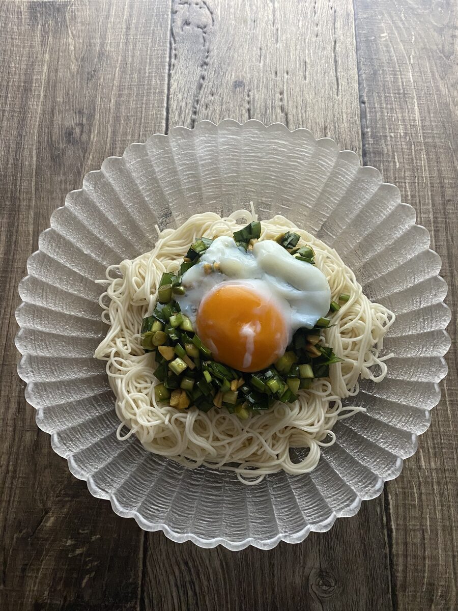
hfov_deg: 53.1
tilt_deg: -75.2
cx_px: 229
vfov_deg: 67.3
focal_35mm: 26
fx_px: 459
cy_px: 306
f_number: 1.8
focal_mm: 4.25
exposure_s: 1/40
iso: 640
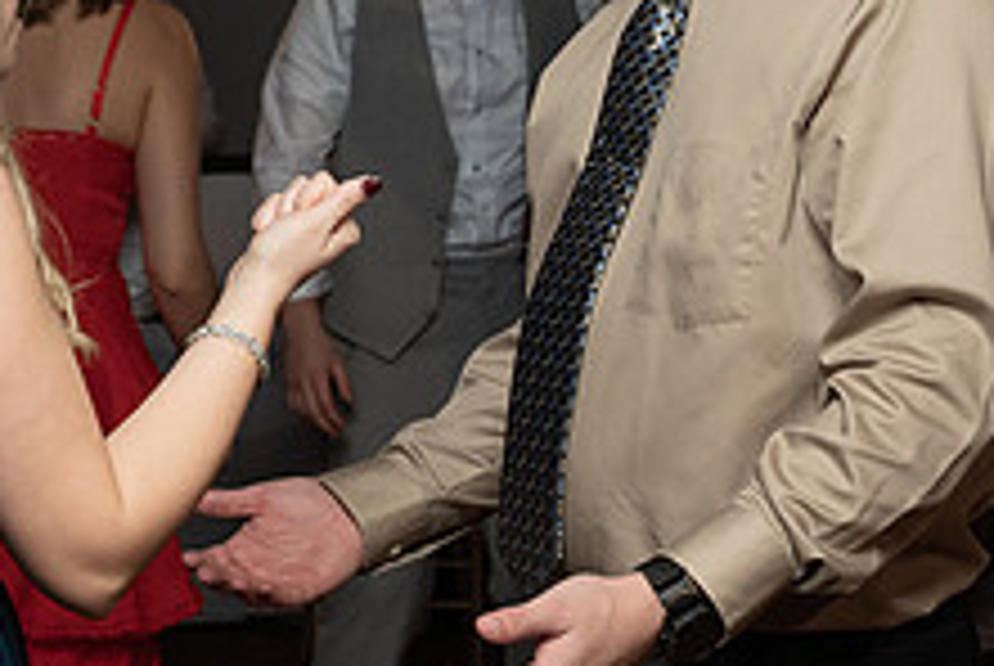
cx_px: 61
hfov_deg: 16.6
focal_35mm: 121
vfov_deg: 11.4
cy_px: 307
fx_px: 3345
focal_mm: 40
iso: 2000
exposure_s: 1/250
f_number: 5.6
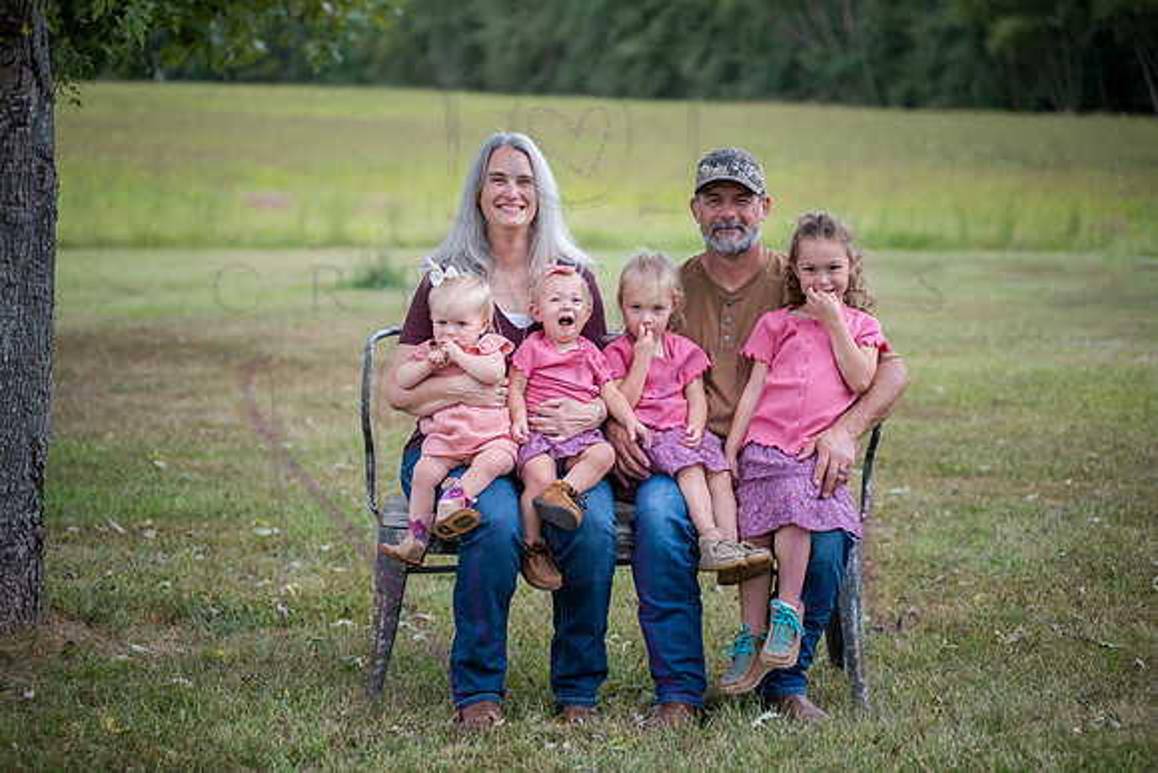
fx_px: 2574
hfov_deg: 25.4
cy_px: 386
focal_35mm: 80
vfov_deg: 17.1
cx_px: 579
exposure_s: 1/640
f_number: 3.2
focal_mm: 80
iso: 400
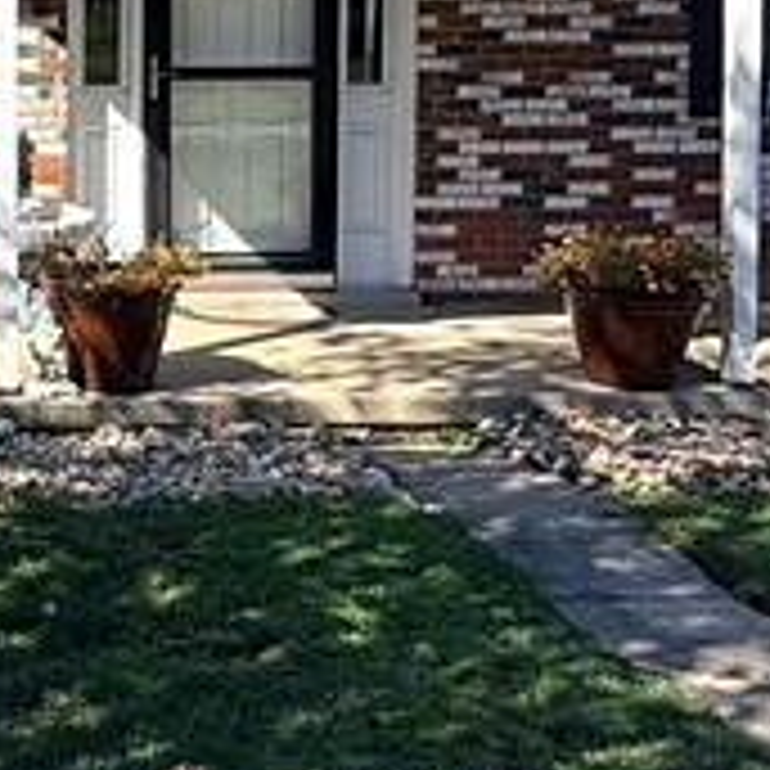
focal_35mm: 74
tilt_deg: -3.8
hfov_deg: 21.4
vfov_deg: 22.9
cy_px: 117
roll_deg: -0.5
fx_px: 1862
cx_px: -203
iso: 50
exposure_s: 1/1167
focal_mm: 2.22
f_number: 2.2
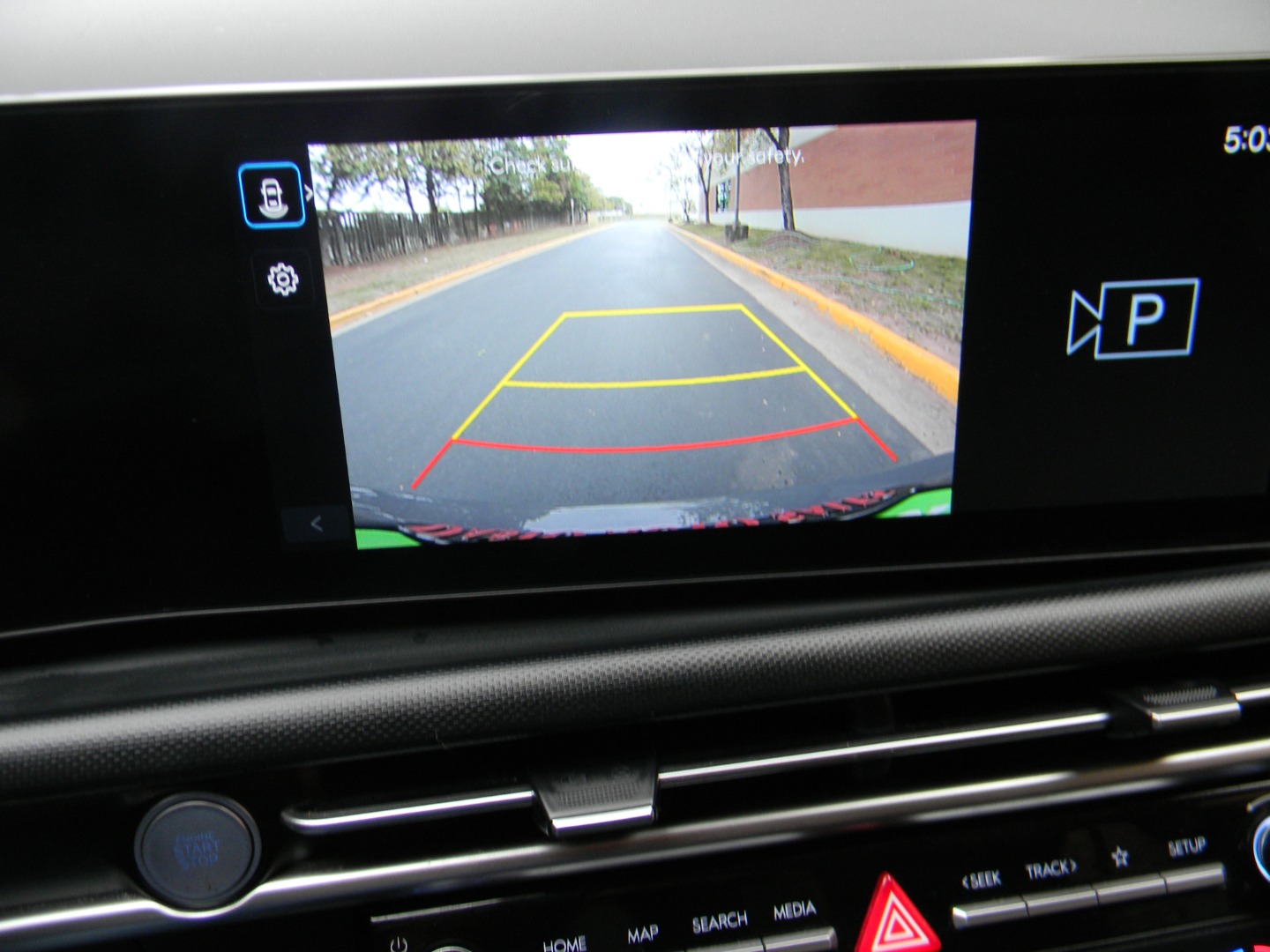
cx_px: 635
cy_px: 476
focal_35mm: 28
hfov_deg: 63.4
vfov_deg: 49.7
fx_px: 1027
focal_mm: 5
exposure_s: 1/30
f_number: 3.5
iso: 131
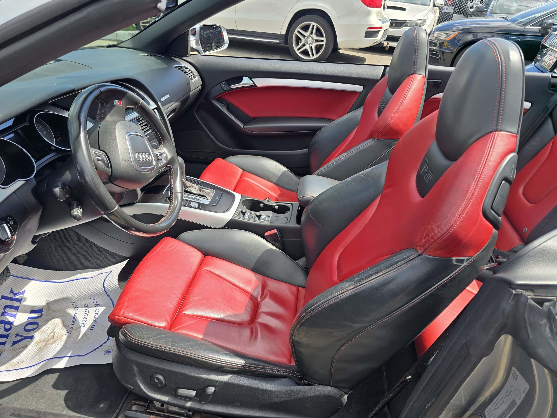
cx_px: 278
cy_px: 209
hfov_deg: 73.9
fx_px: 370
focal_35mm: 23
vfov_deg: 58.9
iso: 12
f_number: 1.7
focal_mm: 6.3
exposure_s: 1/376
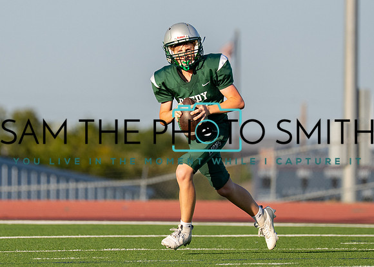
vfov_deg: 2.9
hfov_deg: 4.0
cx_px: 167
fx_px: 5314
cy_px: 114
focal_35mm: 500
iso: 200
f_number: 2.8
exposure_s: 1/3200
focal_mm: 200
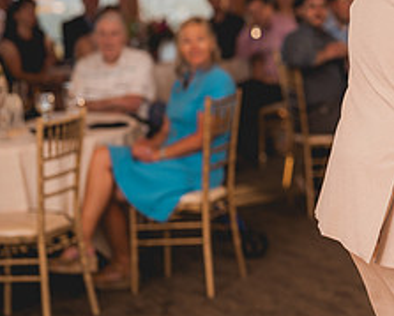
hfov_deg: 15.2
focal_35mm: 122
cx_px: 482
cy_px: 82
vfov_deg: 12.6
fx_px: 1424
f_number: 1.8
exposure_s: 1/250
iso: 125
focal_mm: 50
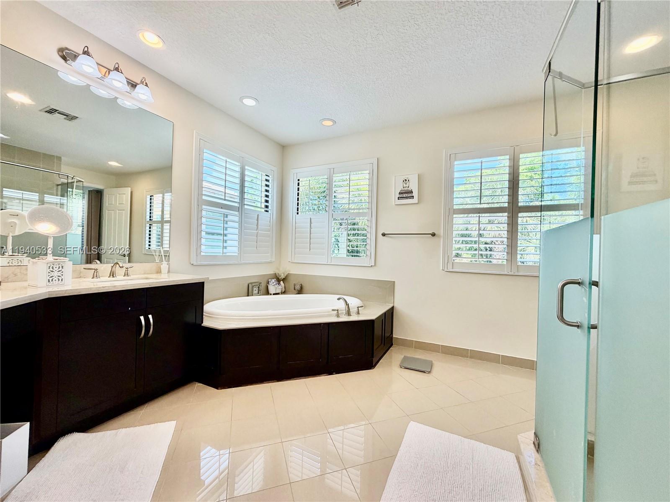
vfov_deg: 85.7
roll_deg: -1.6
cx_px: 335
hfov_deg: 102.1
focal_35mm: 14
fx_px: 271
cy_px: 251
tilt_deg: +0.8
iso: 100
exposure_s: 1/120
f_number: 2.2
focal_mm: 2.22
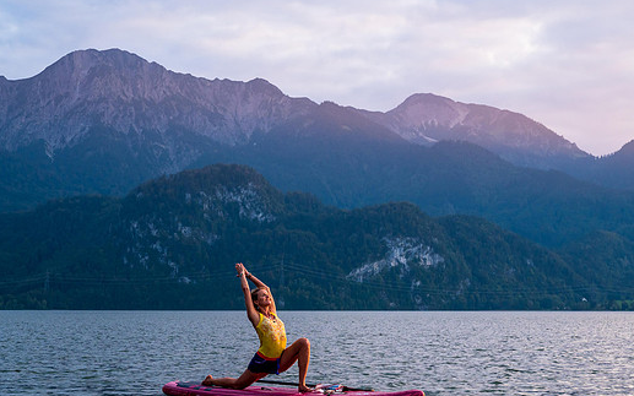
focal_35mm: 73
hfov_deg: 28.2
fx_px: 1261
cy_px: 224
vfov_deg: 17.8
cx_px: 285
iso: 640
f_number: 8
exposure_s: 1/250
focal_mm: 63
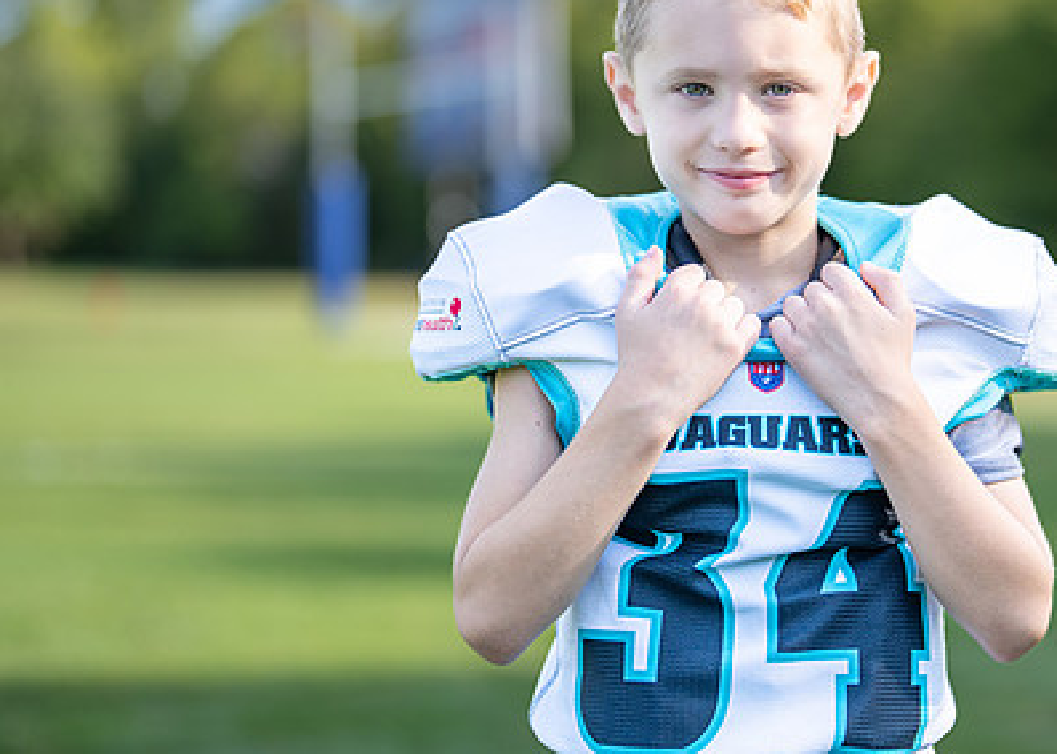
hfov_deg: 23.2
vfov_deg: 16.8
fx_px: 2550
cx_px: 764
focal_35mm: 85
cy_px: 294
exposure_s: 1/2500
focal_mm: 50
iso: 100
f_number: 1.2
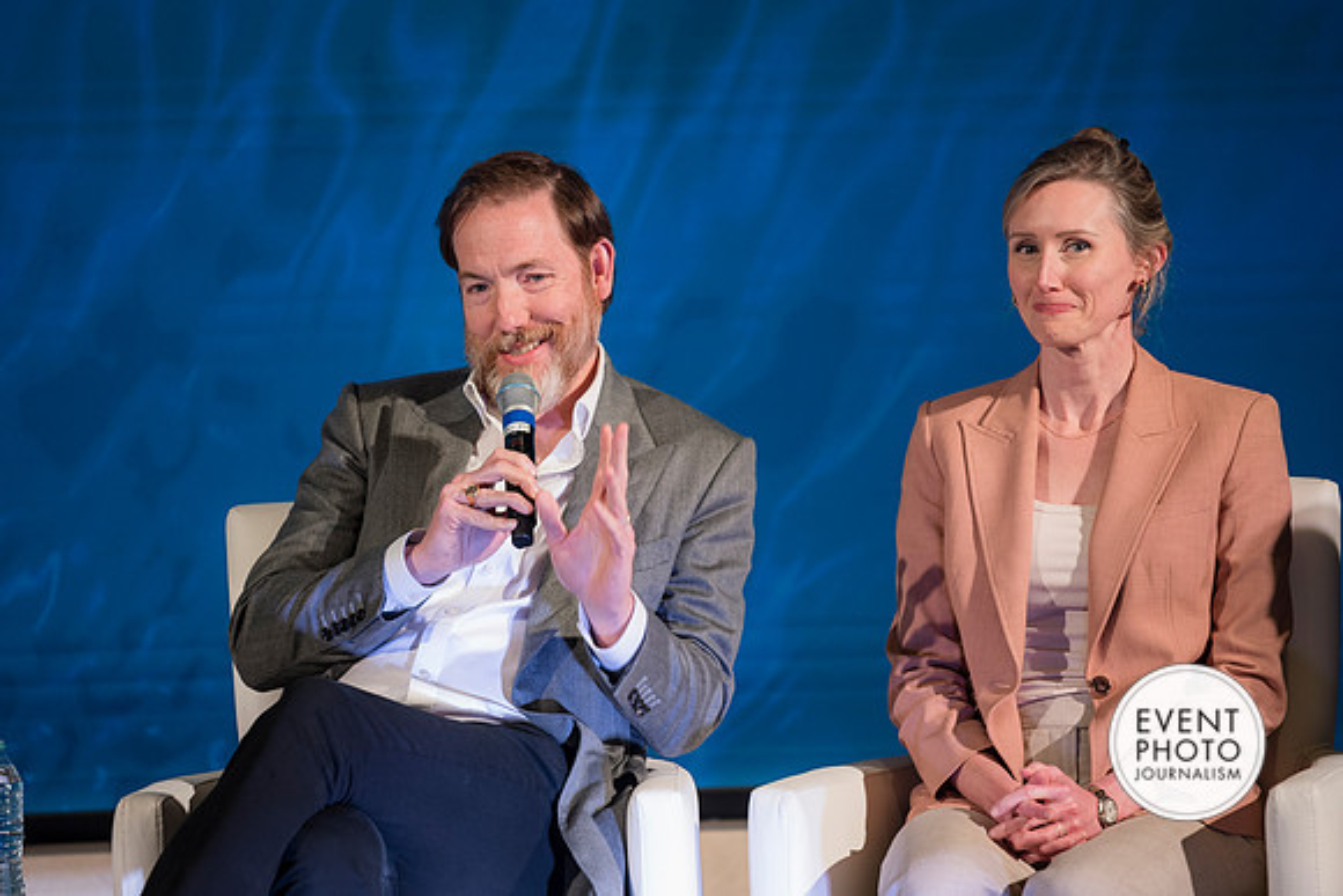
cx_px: 672
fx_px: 7463
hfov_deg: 10.3
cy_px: 448
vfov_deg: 6.9
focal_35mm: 200
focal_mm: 200
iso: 800
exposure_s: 1/125
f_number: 2.8
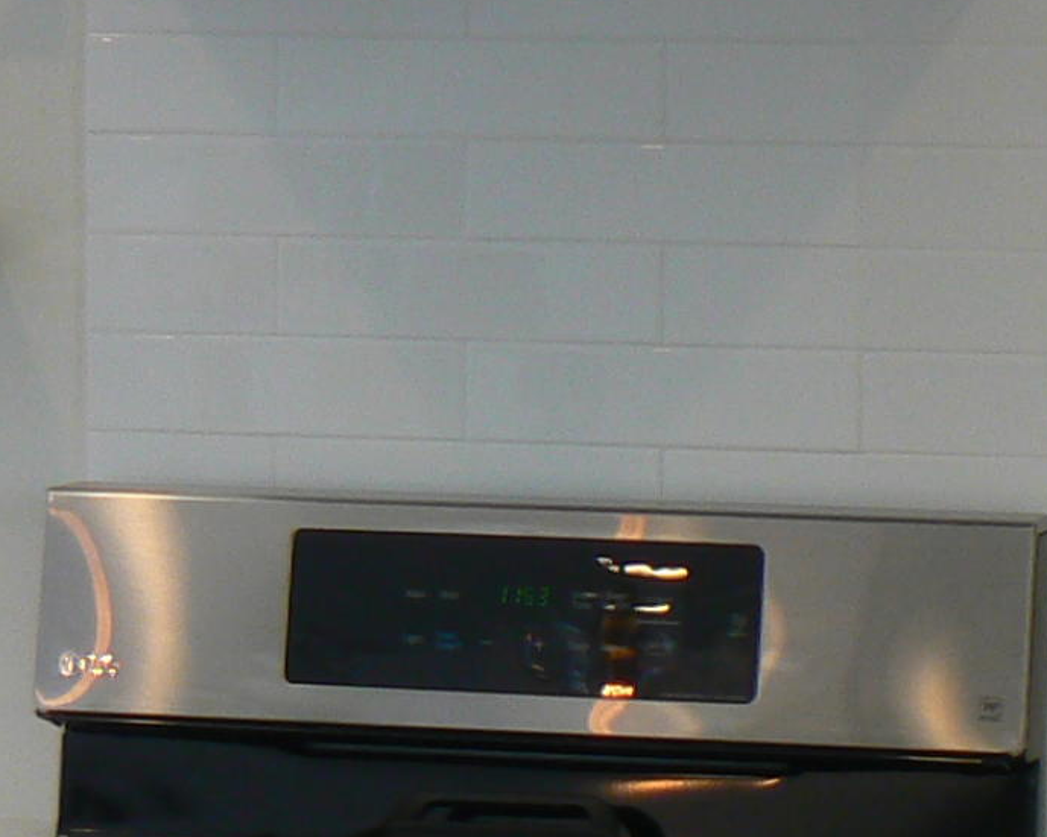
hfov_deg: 12.4
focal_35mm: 153
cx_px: 1182
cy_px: 556
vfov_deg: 10.1
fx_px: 4740
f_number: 2.8
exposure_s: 1/60
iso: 80
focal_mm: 6
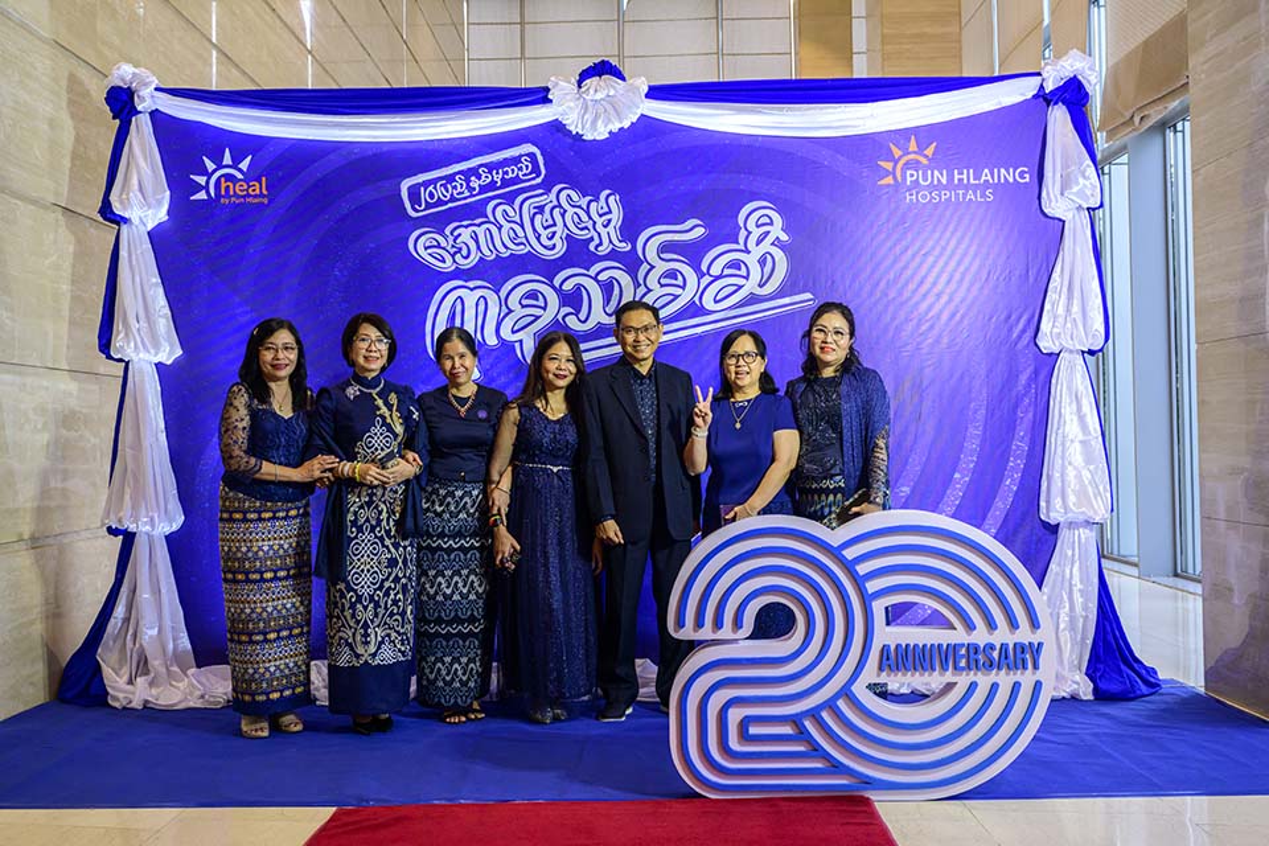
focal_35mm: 37
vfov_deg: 35.9
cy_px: 423
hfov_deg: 51.9
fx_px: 1304
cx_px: 634
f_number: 5.6
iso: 1600
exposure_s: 1/200
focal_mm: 37
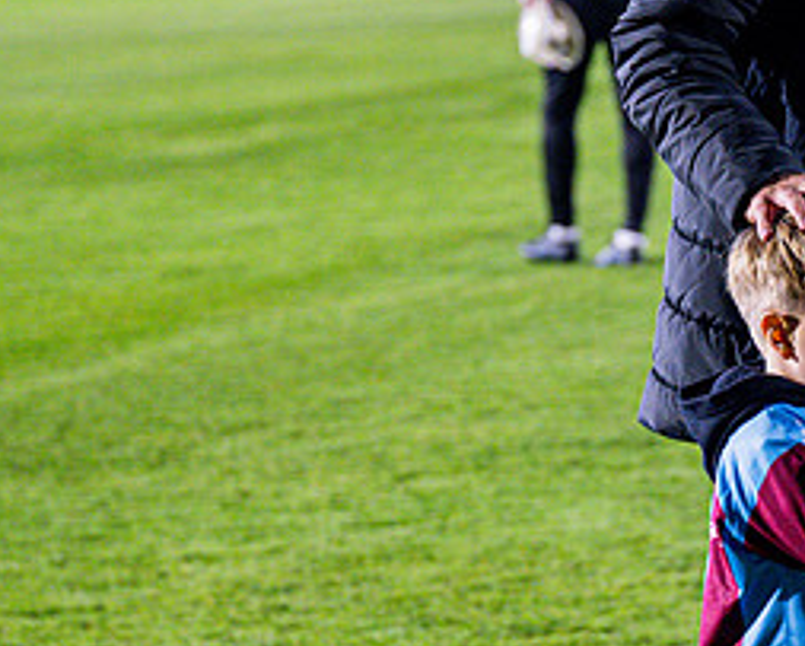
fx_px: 5081
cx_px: 848
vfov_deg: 7.3
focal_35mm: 213
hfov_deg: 9.0
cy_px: 598
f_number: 2.8
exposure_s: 1/200
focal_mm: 70
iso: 800
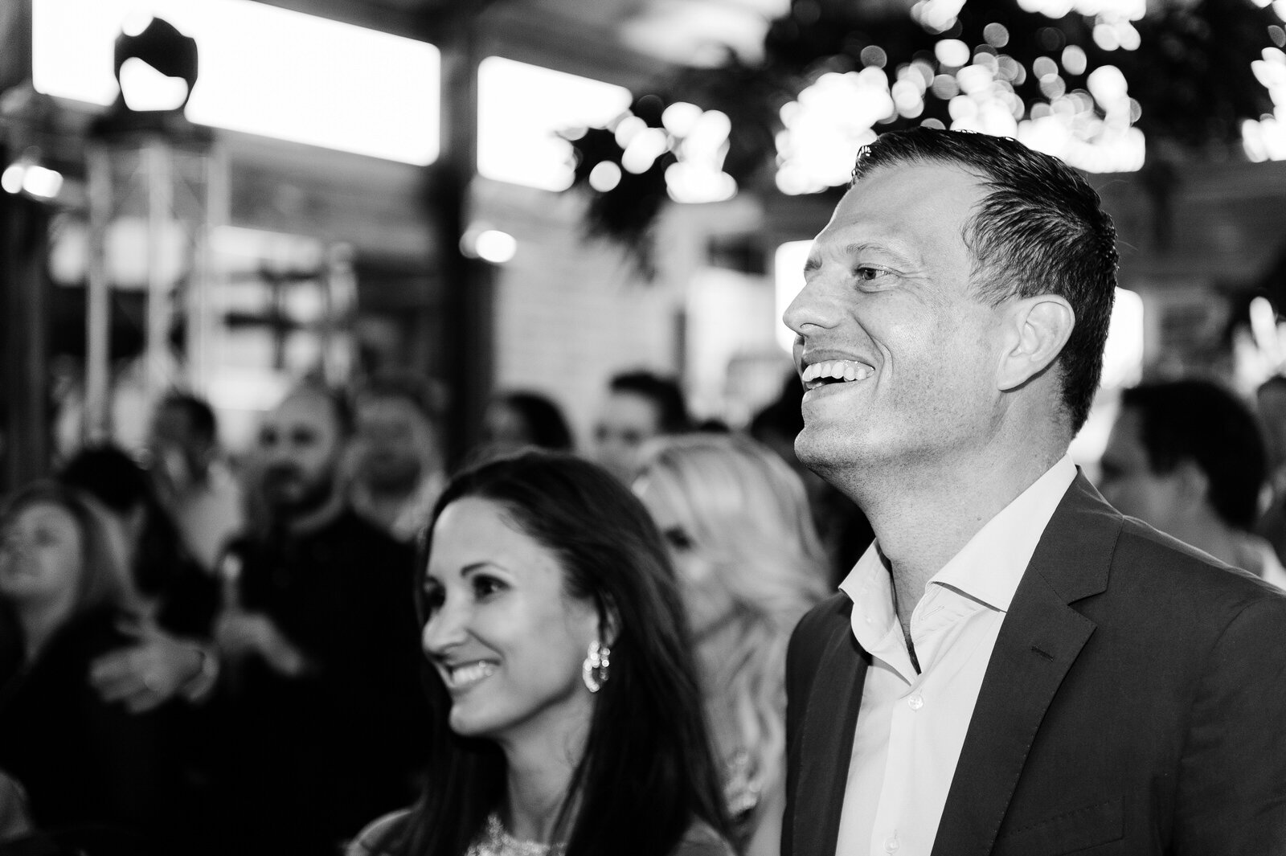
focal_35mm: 70
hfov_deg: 28.9
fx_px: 2499
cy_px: 428
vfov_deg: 19.4
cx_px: 643
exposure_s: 1/50
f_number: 2.8
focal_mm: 70
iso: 640
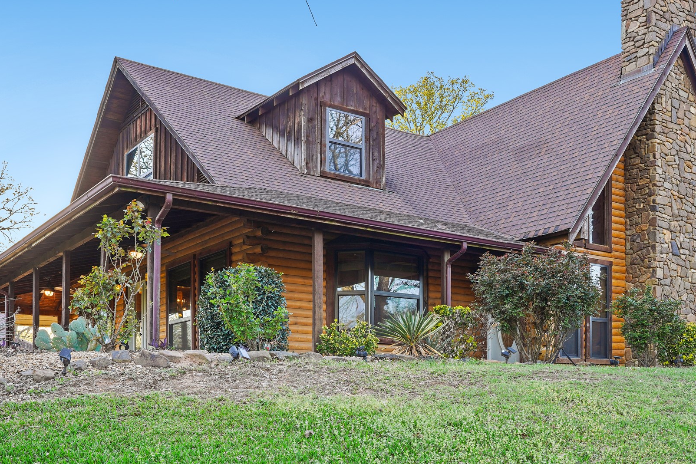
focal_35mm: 42
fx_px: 820
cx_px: 429
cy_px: 158
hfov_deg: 45.7
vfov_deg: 31.4
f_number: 7.1
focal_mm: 31.3
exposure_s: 1/30
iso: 200
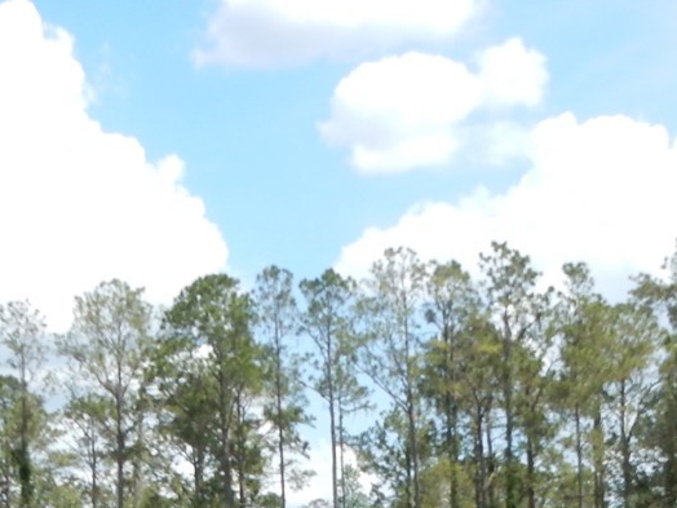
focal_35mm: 110
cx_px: 391
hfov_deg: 17.9
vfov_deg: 12.9
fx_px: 2151
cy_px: 717
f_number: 4
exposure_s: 1/1000
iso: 125
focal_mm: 6.4
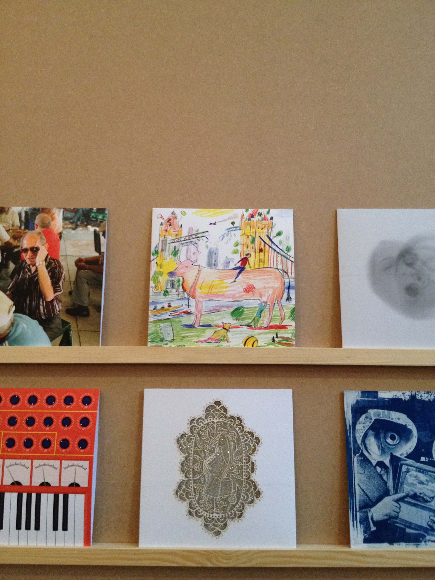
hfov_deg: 40.7
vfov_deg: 52.6
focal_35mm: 35
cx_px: 218
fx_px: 586
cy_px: 290
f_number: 2.4
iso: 250
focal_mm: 4.28
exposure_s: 1/20
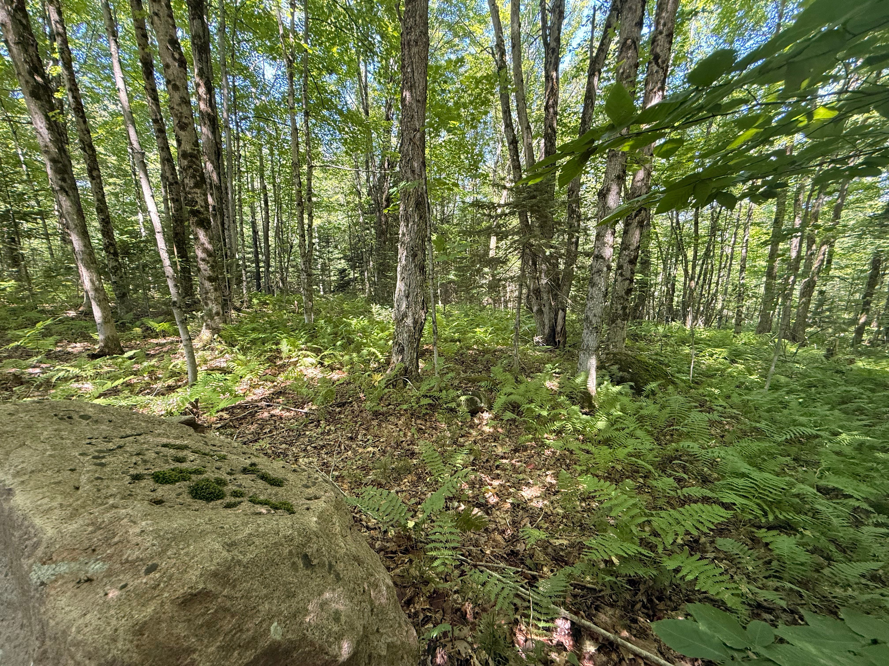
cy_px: 333
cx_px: 444
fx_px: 360
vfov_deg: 85.7
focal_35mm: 14
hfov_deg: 102.1
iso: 160
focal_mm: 2.22
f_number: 2.2
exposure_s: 1/99
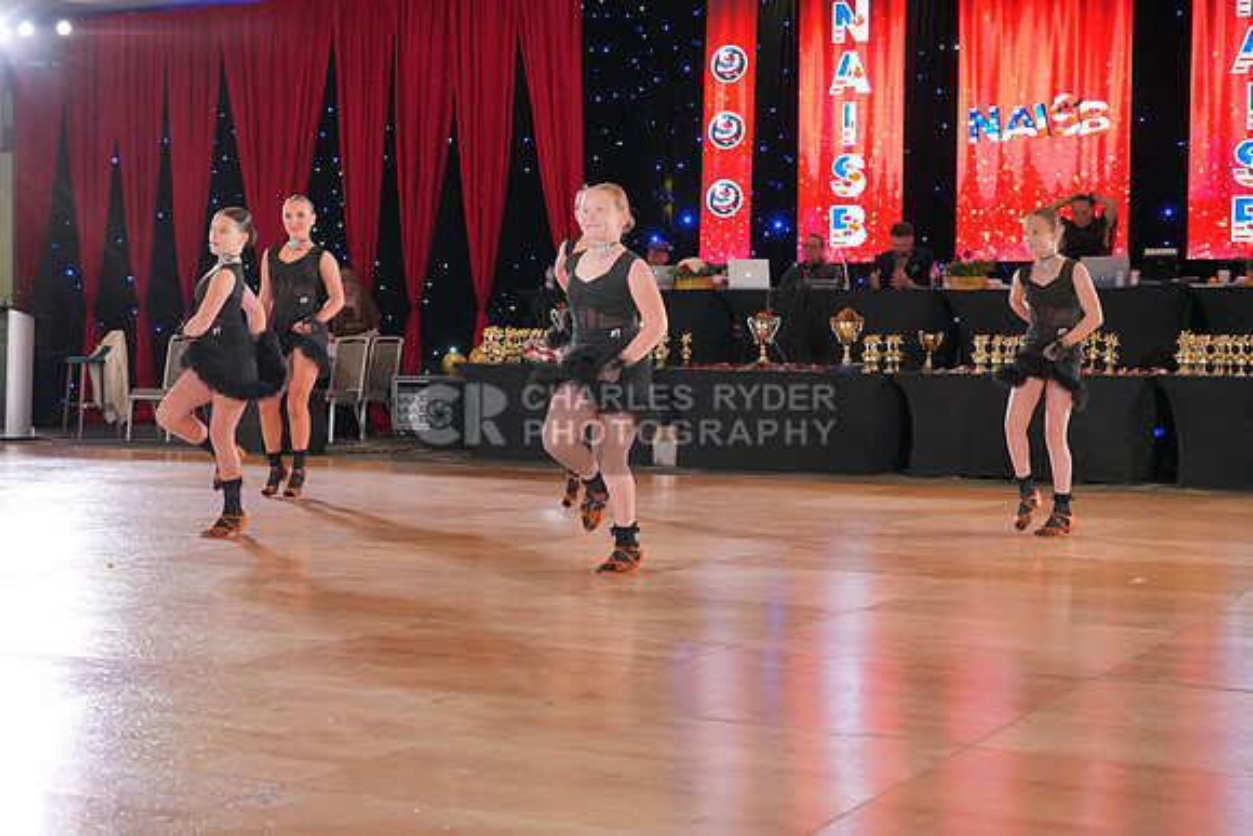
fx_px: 1880
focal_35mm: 54
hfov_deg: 36.9
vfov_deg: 25.1
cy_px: 418
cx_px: 626
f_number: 5.6
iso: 5000
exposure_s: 1/400
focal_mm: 54
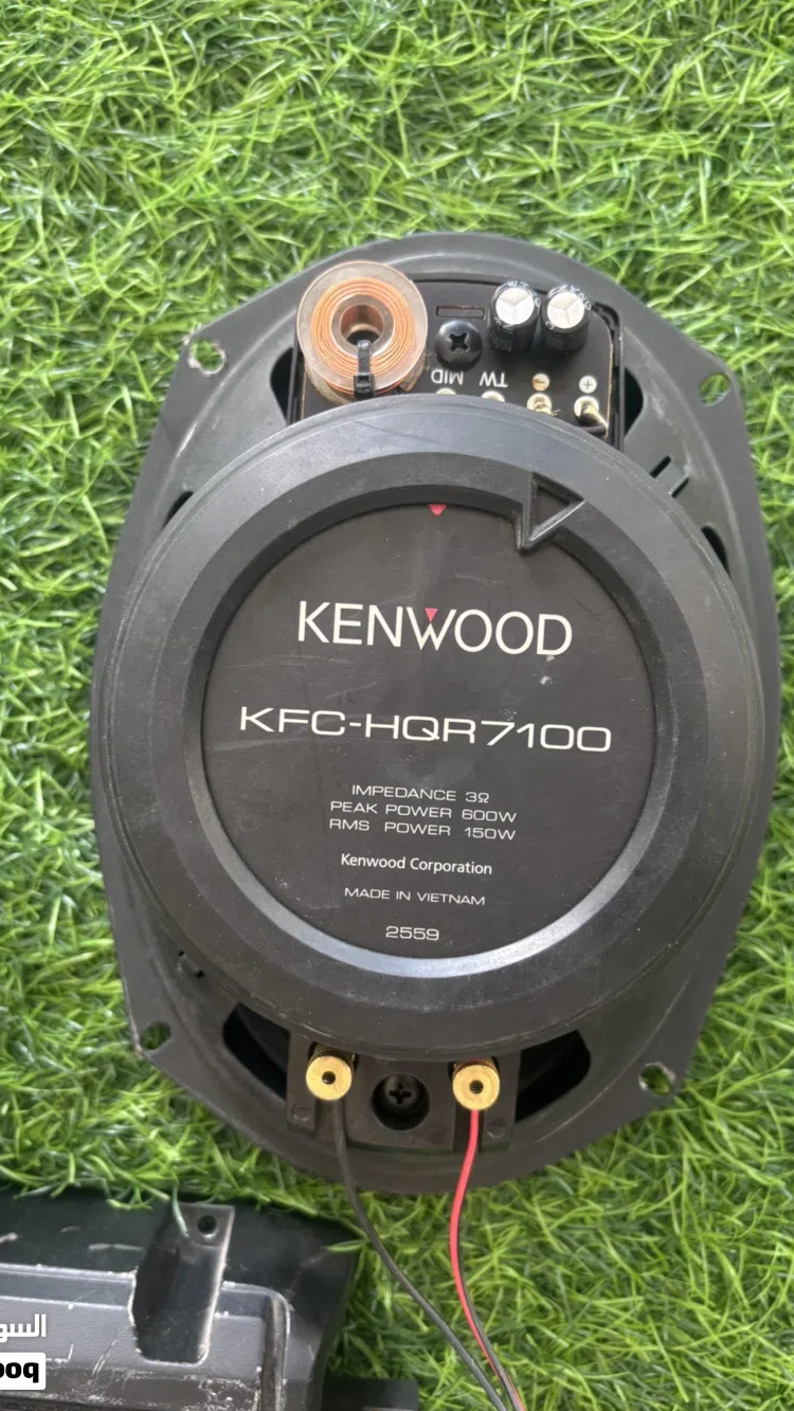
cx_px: 409
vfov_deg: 66.1
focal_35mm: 29
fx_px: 1085
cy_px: 693
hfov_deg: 40.2
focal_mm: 5.96
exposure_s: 1/61
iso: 125
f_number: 1.6
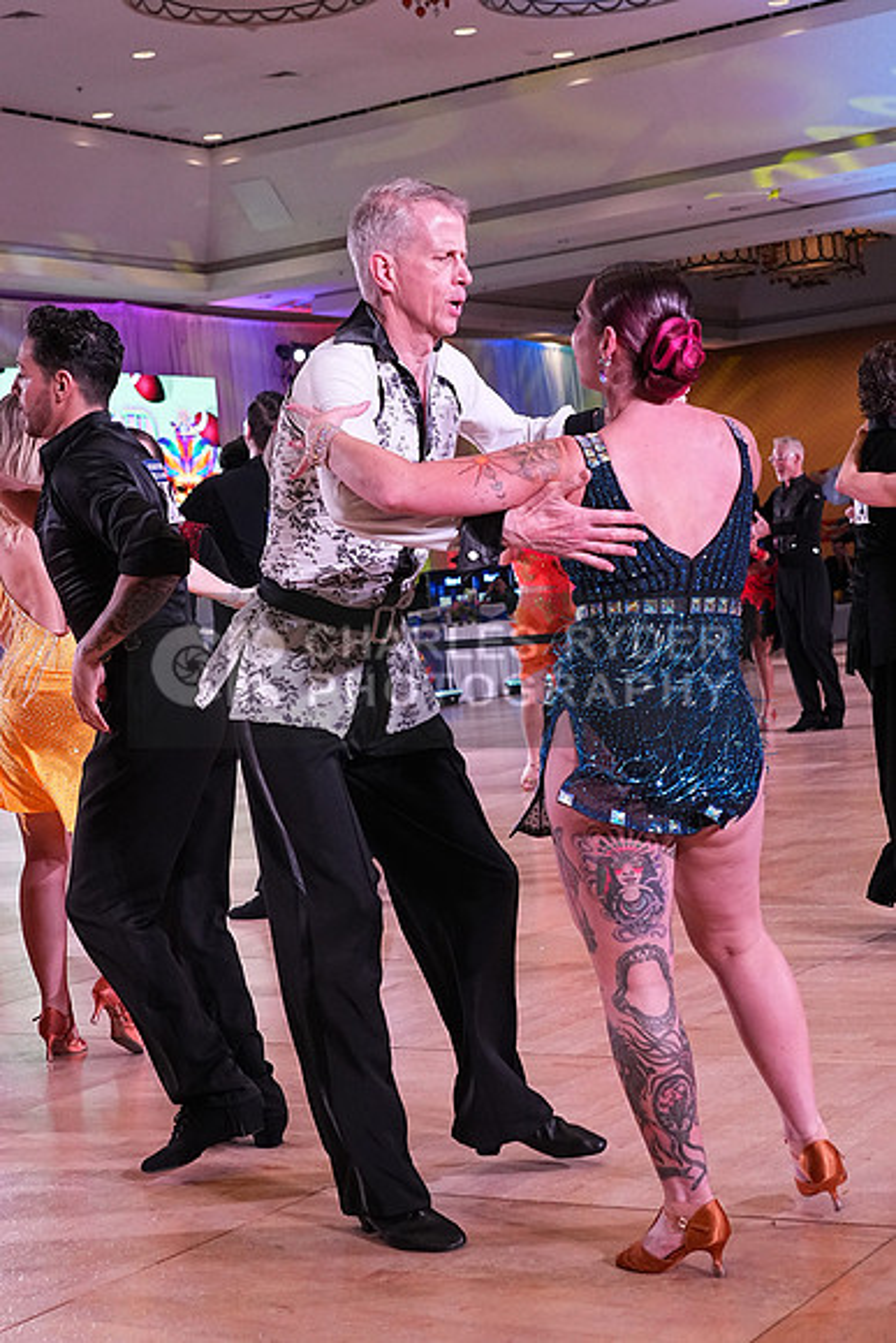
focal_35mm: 58
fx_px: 2164
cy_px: 672
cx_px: 448
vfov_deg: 34.5
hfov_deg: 23.4
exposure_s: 1/400
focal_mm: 39
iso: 3200
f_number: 5
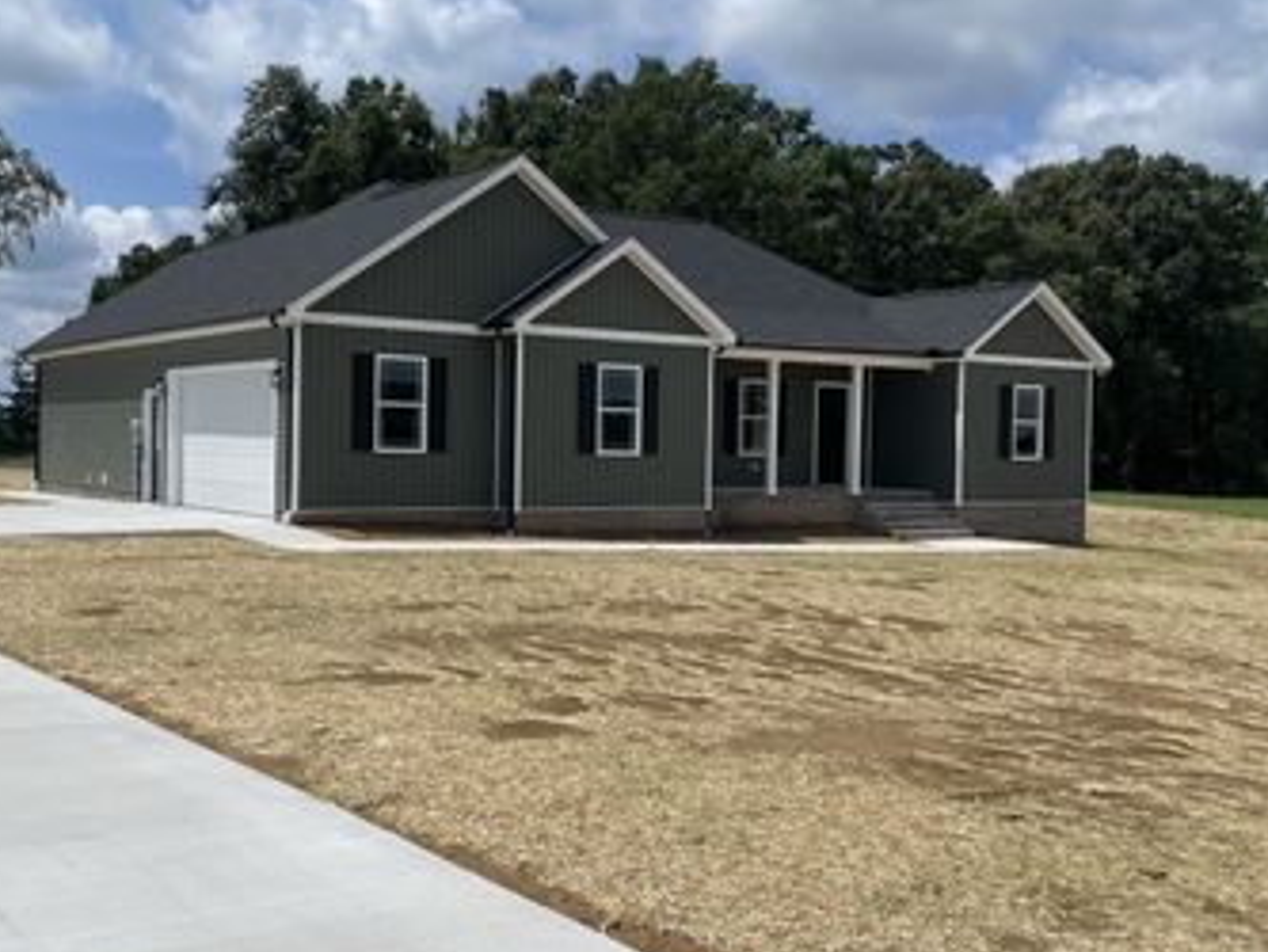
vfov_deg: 36.8
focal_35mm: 39
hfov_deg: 47.7
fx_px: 1429
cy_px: 493
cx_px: 556
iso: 32
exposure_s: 1/7299
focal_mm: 4.2
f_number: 1.6
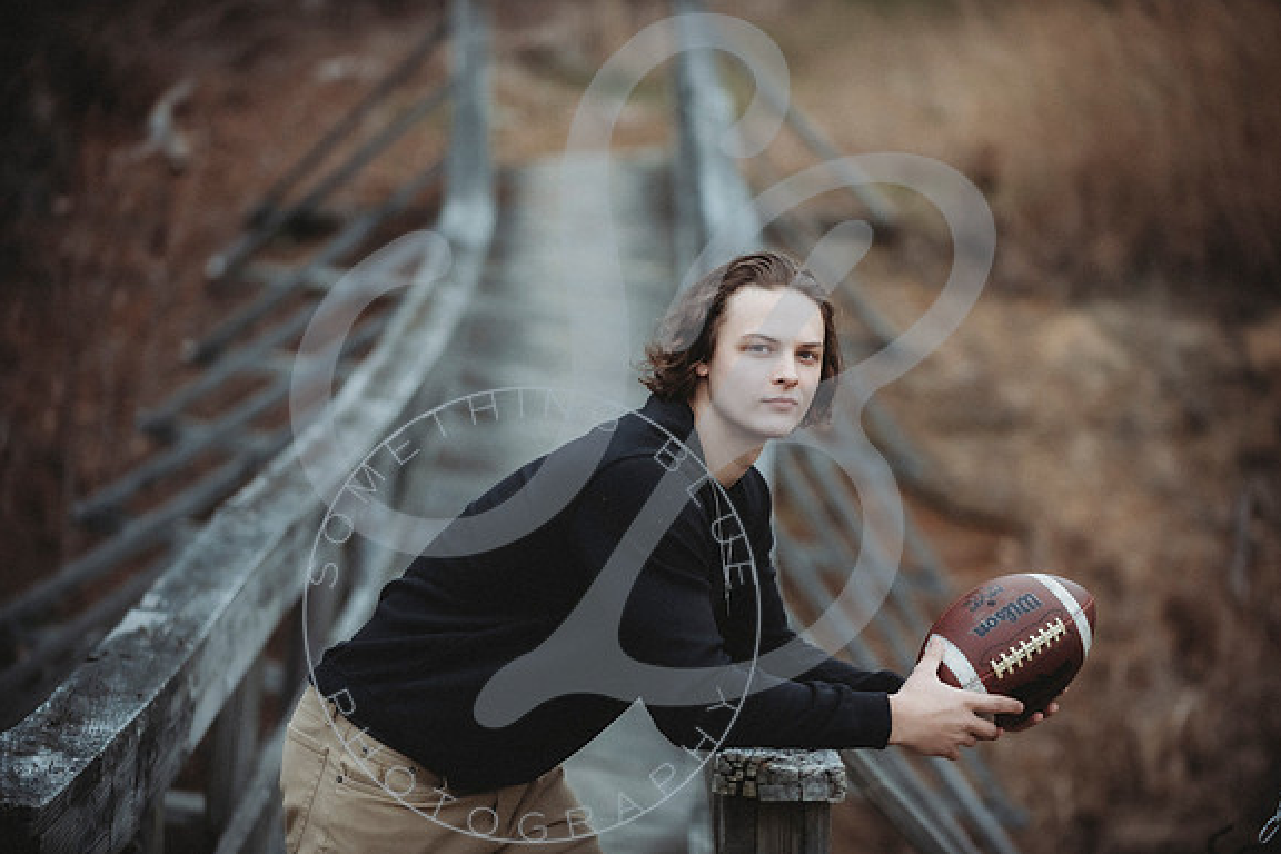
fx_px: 4661
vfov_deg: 10.5
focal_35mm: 131
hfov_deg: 15.6
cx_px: 643
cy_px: 428
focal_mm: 130
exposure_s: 1/320
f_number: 2.8
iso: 500
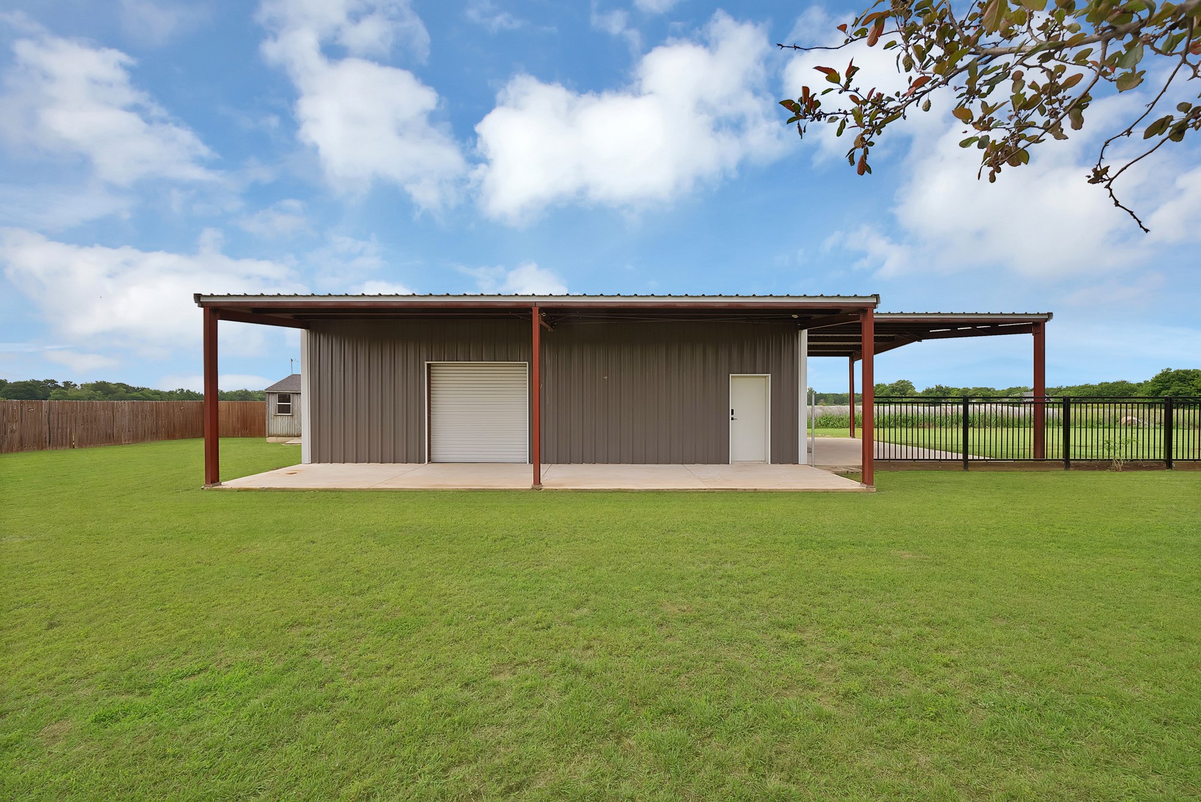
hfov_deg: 104.2
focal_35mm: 14
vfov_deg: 81.3
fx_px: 467
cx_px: 600
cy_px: 401
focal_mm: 14
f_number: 9
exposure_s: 1/400
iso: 640
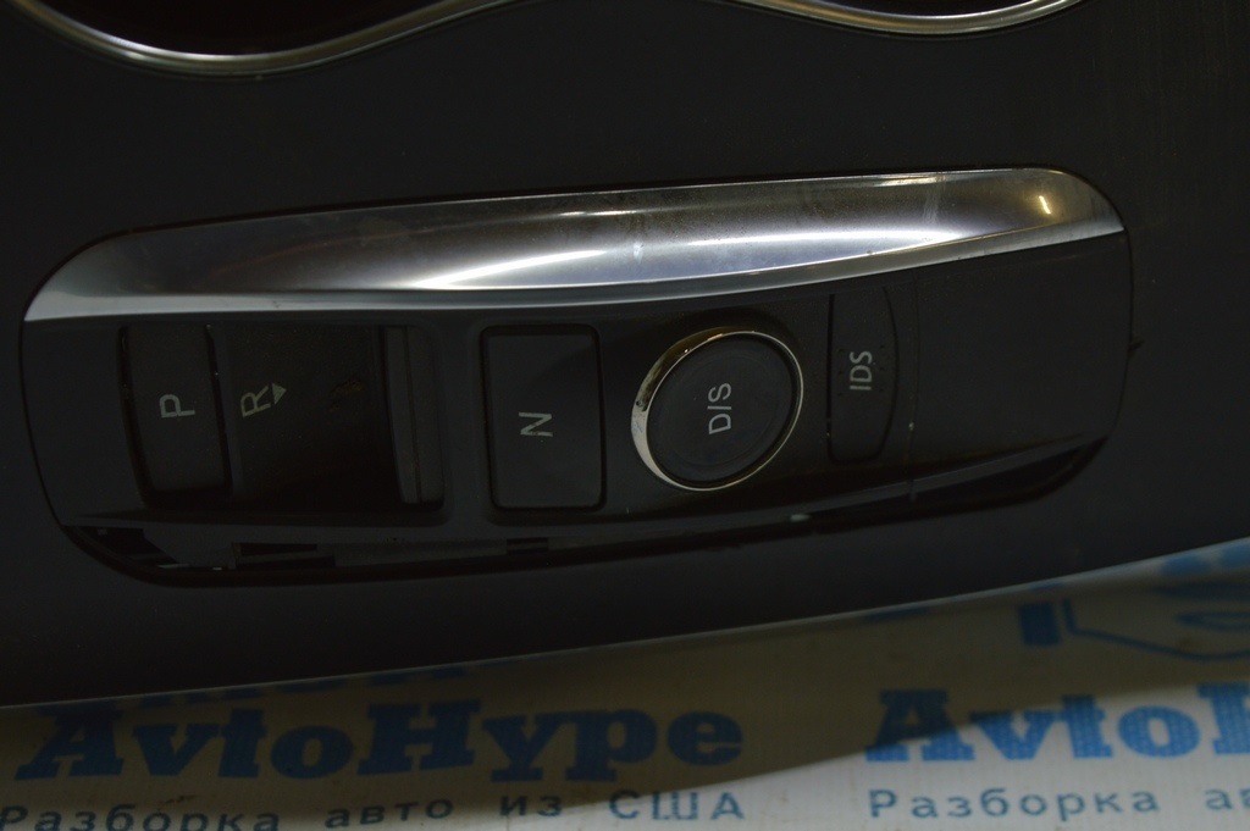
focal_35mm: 72
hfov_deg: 28.1
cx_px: 625
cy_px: 416
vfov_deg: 18.9
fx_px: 2498
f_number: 5.3
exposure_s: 1/60
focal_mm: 48
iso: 400
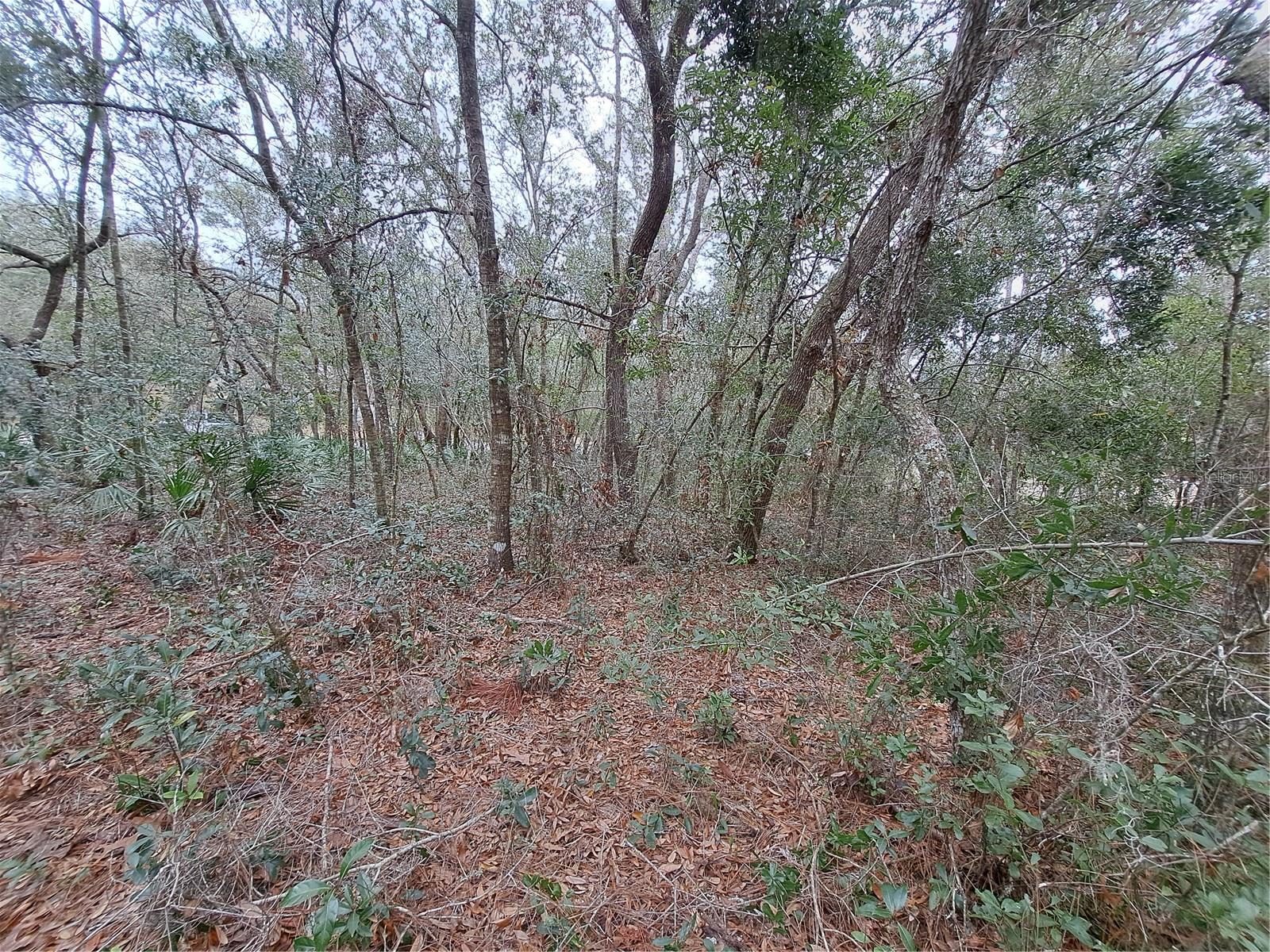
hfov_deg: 106.2
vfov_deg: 89.9
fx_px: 477
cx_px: 635
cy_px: 476
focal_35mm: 13
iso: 64
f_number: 2.2
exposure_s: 1/120
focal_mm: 1.74
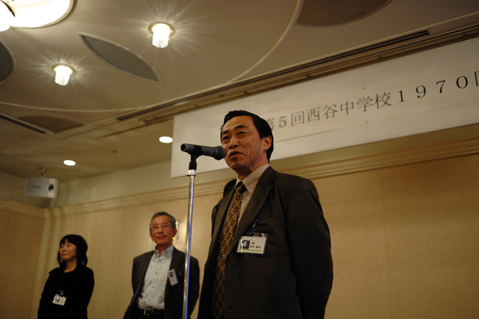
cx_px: 240
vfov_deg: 37.8
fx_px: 465
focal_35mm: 35
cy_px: 160
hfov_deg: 54.5
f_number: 2.8
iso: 800
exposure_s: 1/100
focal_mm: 35
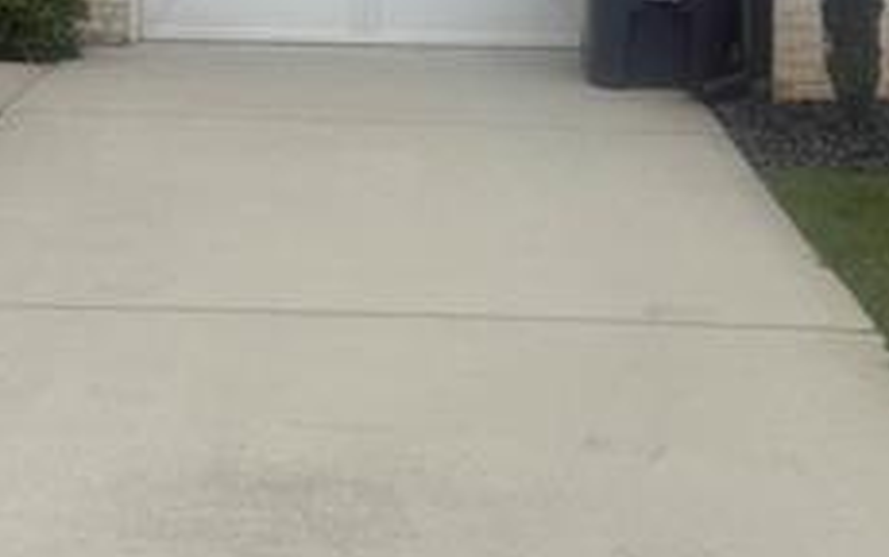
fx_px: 2060
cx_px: 240
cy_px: -143
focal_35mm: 85
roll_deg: -0.9
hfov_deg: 24.1
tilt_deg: +2.1
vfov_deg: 14.8
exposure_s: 1/4673
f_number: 1.78
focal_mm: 6.76
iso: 80
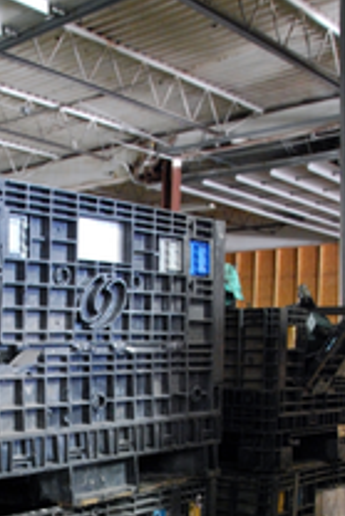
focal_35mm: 52
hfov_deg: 25.5
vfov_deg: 36.0
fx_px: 746
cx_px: 62
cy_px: 459
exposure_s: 1/10
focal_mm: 18
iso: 1600
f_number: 3.5
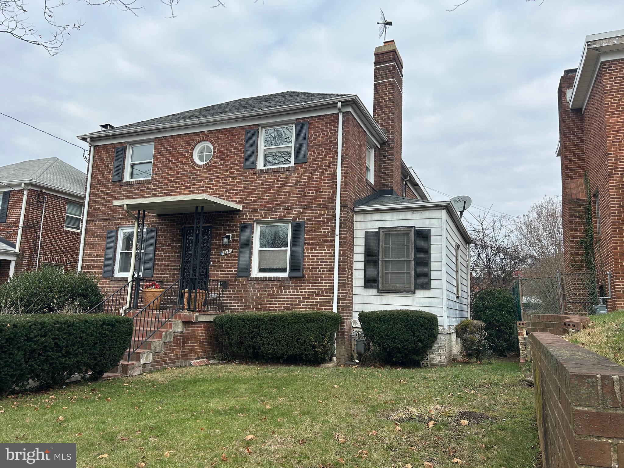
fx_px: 469
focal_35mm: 26
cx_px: 312
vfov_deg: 53.1
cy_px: 234
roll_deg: -1.7
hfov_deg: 67.3
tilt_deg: +8.7
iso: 50
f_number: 1.5
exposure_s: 1/1869
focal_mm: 5.7
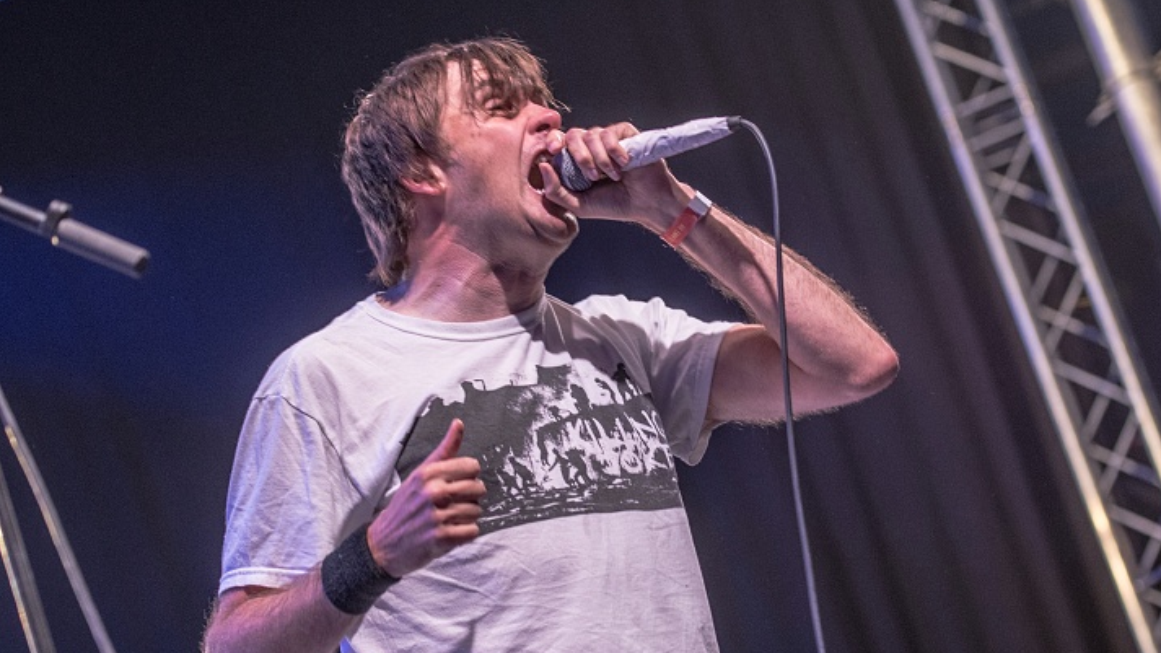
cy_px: 383
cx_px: 585
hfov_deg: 19.3
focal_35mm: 111
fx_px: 3417
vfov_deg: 10.9
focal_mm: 70
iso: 1000
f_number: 2.8
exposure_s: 1/100
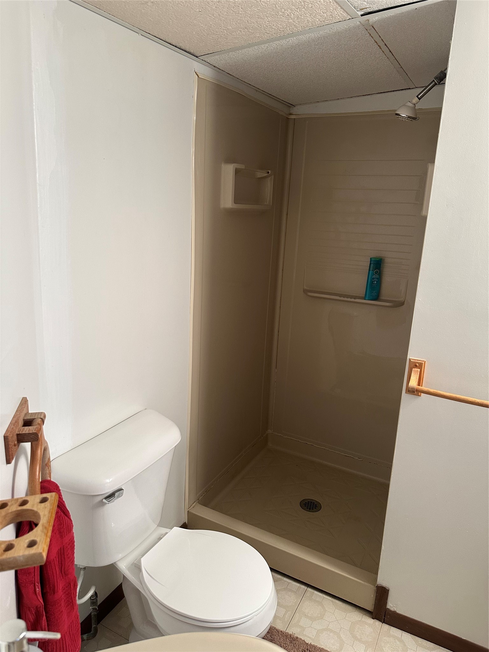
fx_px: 452
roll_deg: -3.7
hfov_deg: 56.8
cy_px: 326
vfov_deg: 71.6
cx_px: 244
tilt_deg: -13.2
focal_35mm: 24
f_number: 1.78
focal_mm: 6.86
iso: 250
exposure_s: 1/60
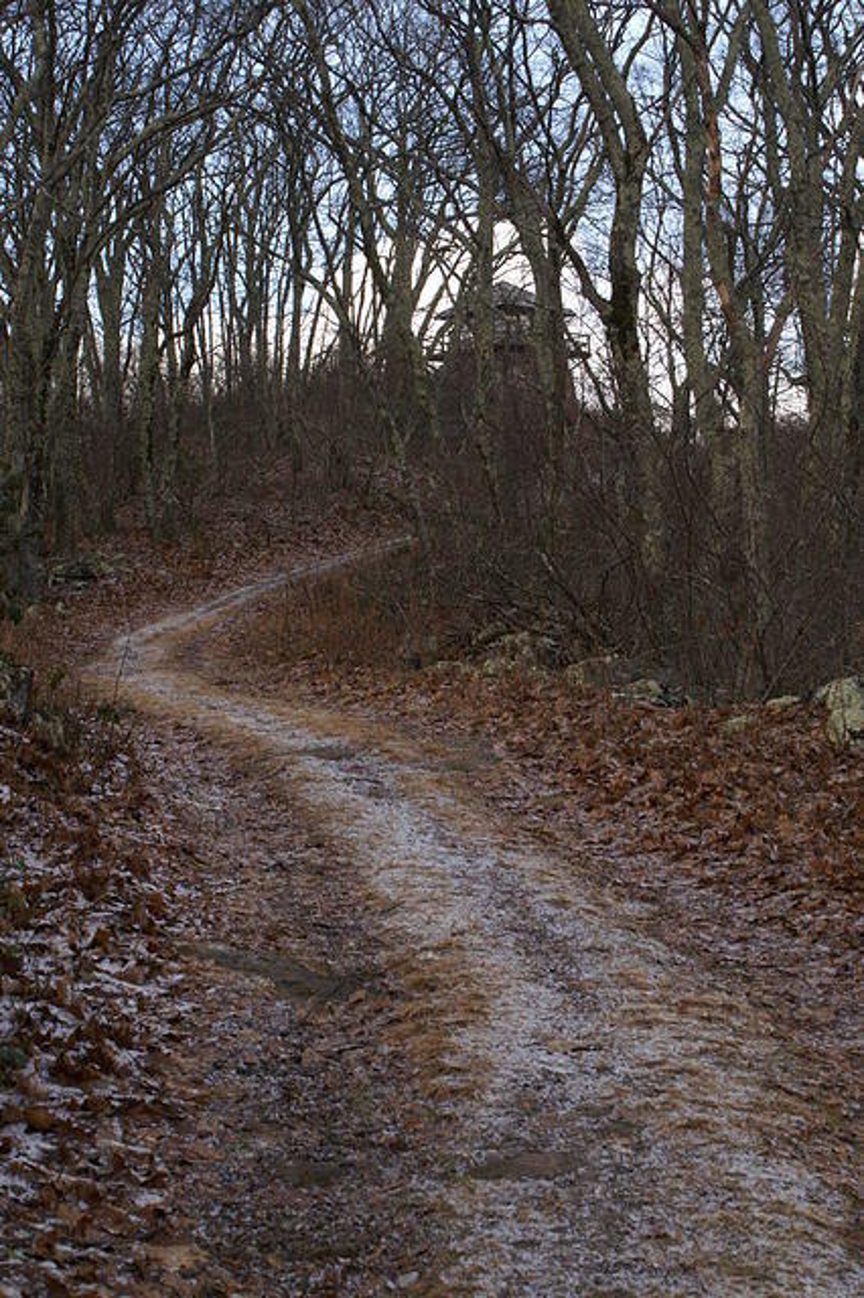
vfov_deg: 33.4
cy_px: 649
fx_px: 2162
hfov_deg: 22.6
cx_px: 432
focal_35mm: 60
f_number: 6.3
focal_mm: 40
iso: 100
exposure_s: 1/125
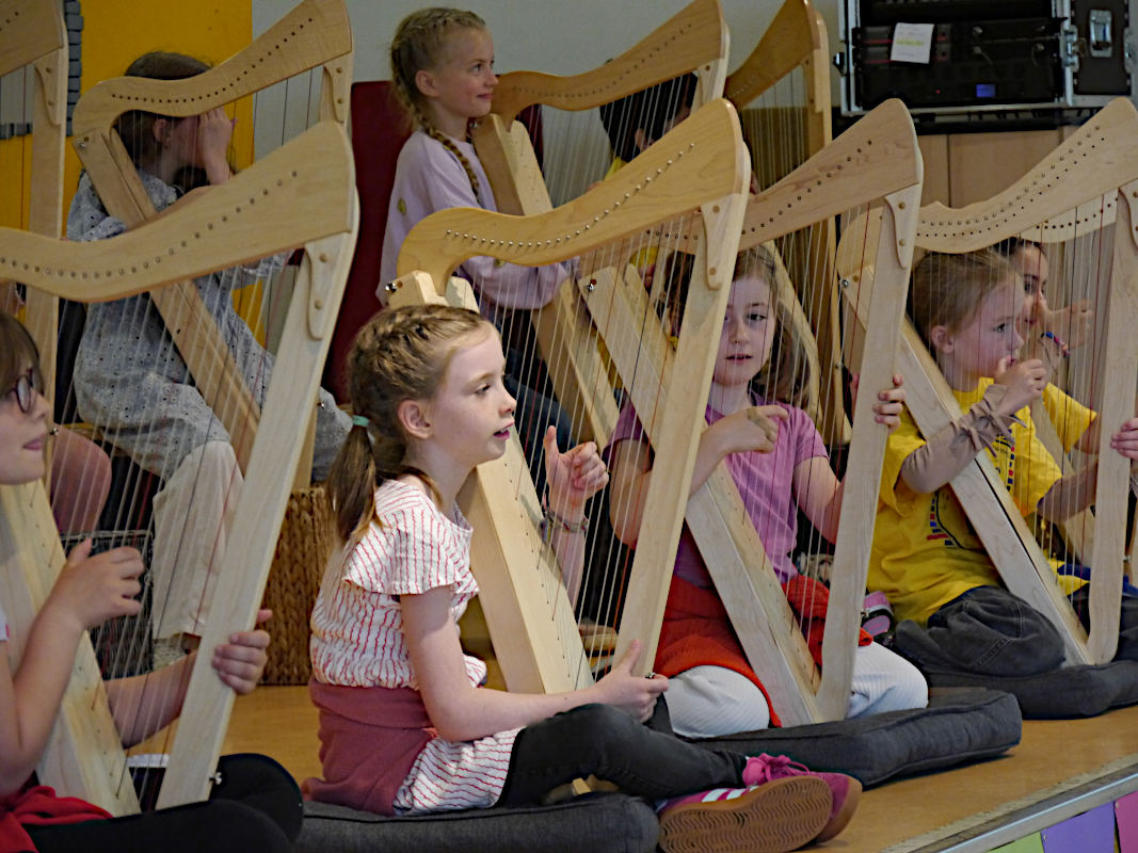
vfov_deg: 9.2
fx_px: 5325
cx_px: 569
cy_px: 426
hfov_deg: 12.2
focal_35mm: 162
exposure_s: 1/100
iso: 1600
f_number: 5.4
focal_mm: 81
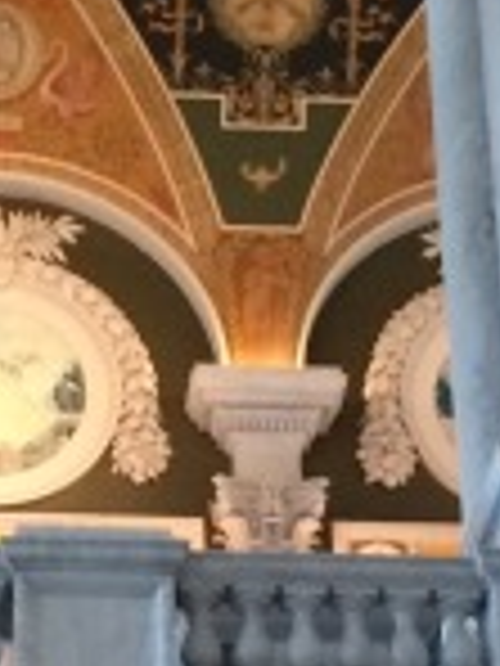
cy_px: 335
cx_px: 207
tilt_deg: +30.1
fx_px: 3216
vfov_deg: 11.8
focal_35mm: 167
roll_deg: +2.3
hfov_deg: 8.9
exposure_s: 1/30
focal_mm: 4.15
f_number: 2.2
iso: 250
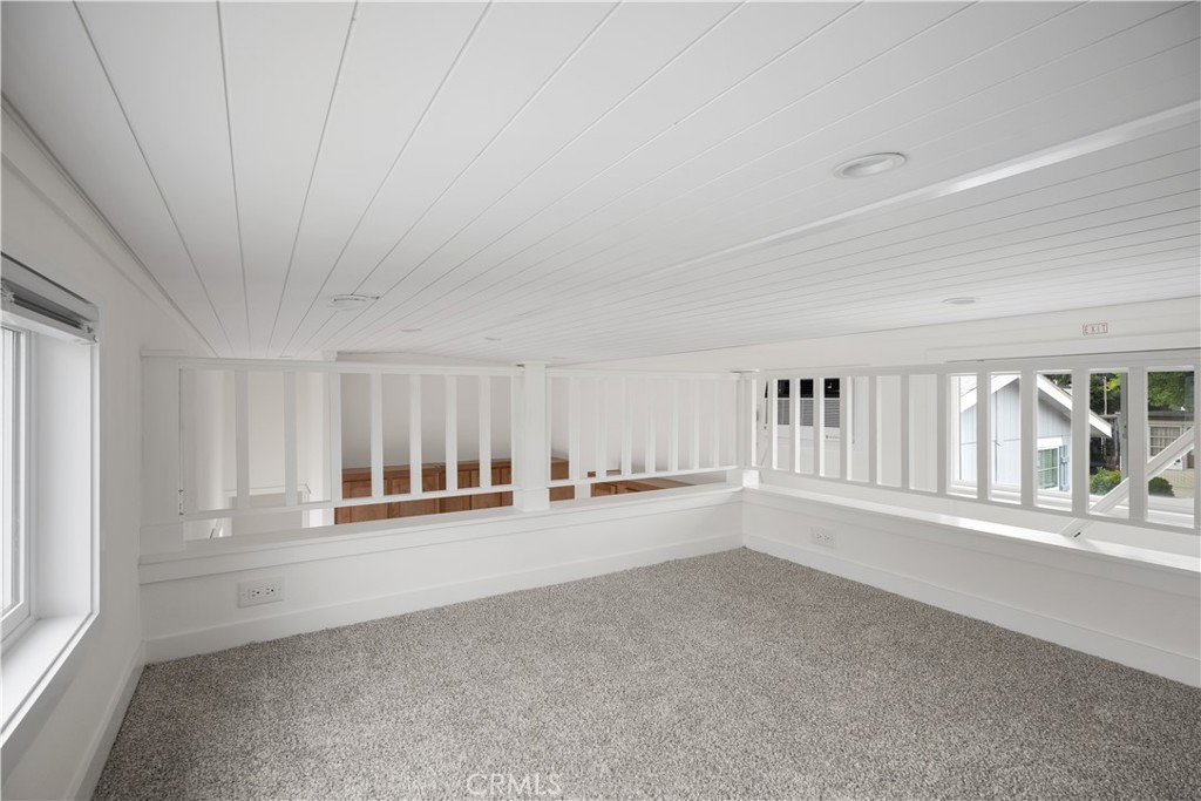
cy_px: 400
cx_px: 600
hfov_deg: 96.7
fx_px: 534
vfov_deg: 73.8
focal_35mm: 16
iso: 200
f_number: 6.3
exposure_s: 1/8
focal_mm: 16
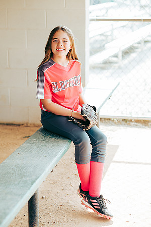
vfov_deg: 23.9
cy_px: 114
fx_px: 535
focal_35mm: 85
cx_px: 76
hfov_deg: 16.1
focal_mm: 85
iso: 160
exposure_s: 1/320
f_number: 2.8
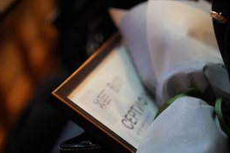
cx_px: 161
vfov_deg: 13.0
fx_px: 671
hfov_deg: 19.4
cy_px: 86
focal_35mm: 105
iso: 12800
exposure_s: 1/125
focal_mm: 70
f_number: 2.8
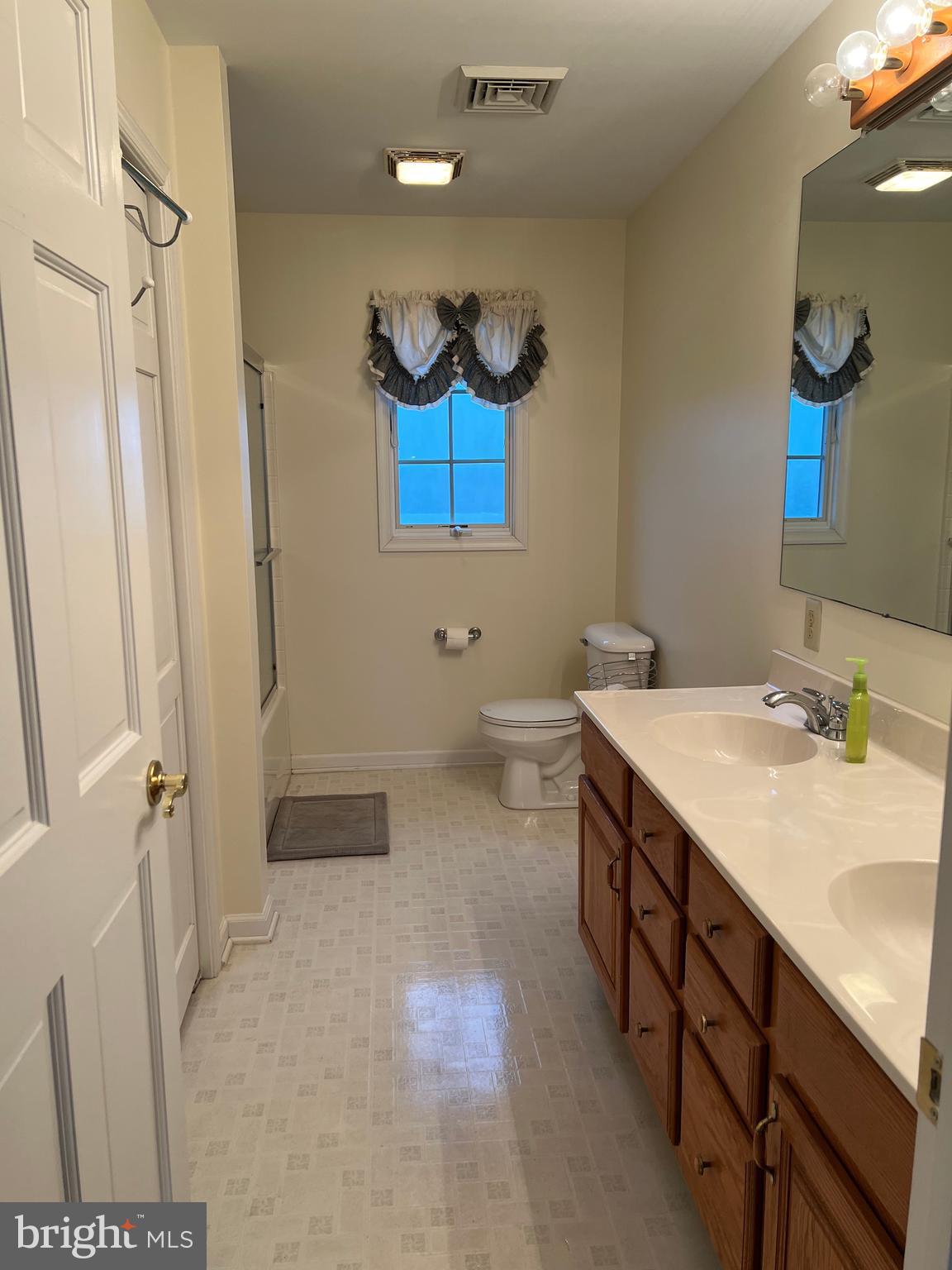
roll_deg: +2.6
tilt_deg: -9.3
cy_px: 635
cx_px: 476
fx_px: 953
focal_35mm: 26
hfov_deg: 53.1
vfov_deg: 67.3
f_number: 1.5
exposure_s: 1/120
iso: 80
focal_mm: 5.7
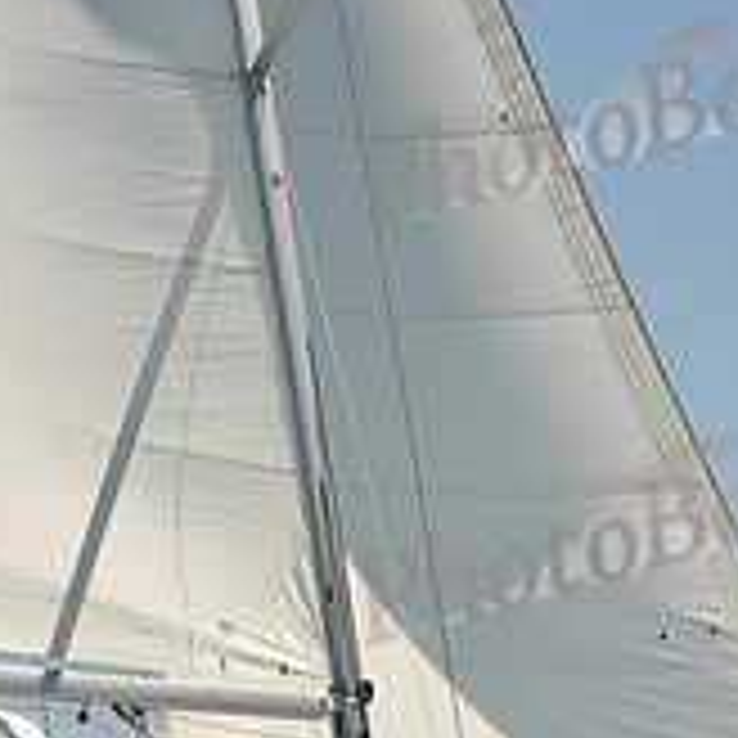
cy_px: 826
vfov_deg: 8.3
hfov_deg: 8.3
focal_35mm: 210
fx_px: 5065
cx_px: 126
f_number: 6.3
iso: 250
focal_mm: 70
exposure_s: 1/800
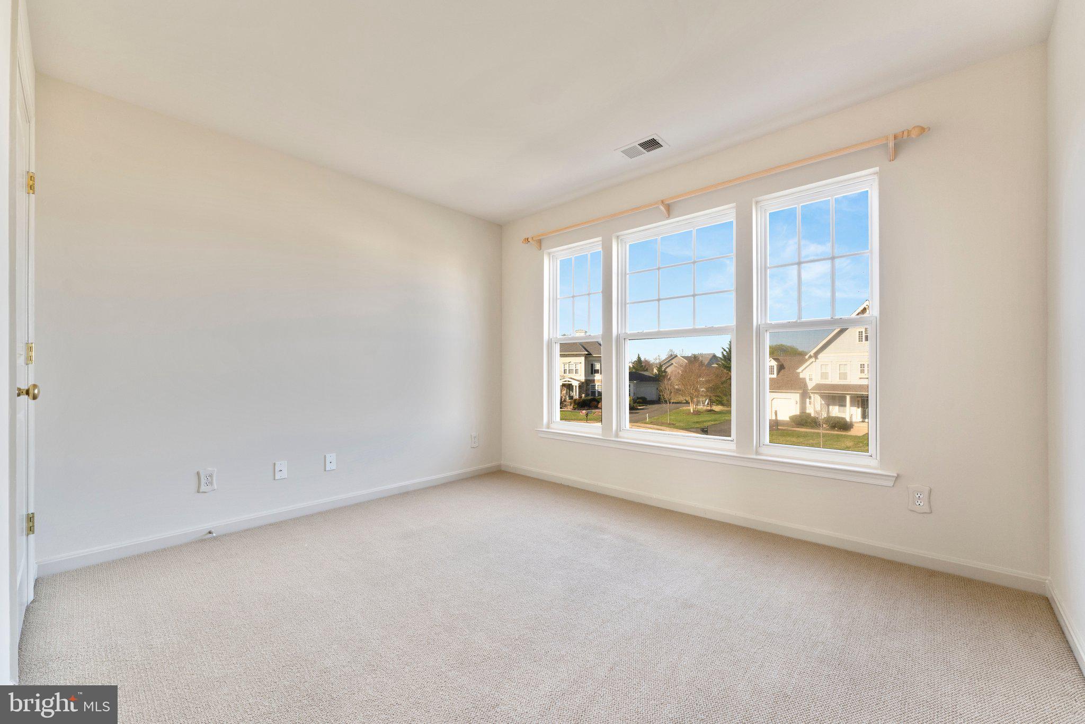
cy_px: 362
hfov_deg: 104.2
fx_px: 422
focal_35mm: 14
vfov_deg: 81.2
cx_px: 542
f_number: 8
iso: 640
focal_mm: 14
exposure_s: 1/30
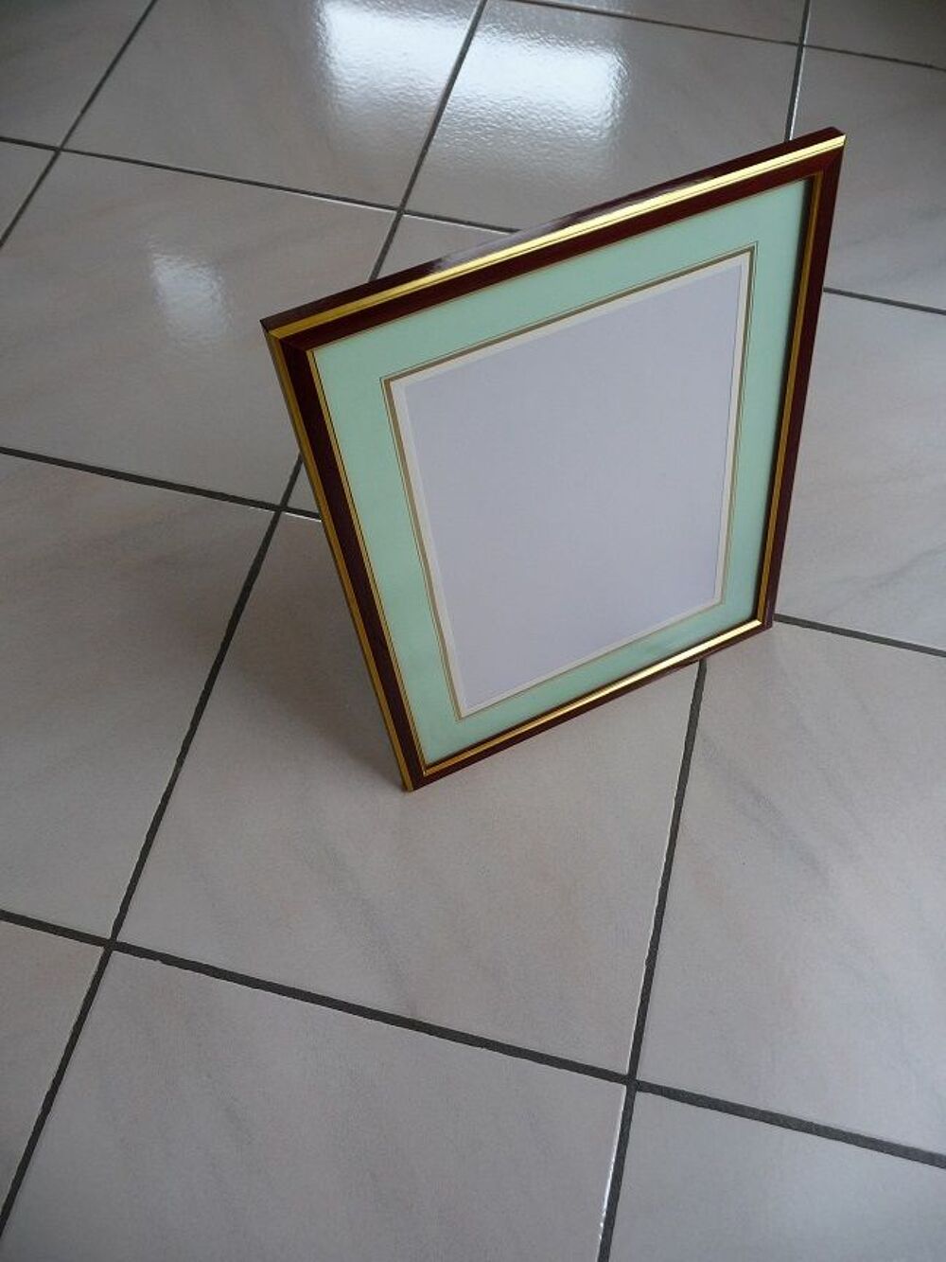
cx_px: 473
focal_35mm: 28
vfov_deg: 63.4
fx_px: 1020
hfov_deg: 49.8
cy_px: 631
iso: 125
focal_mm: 4.7
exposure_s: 1/30
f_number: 3.3
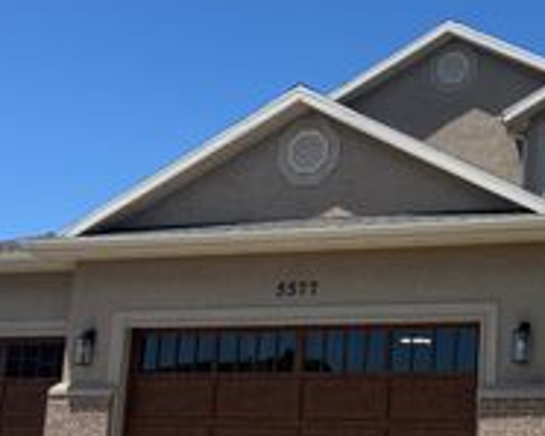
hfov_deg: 28.6
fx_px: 1017
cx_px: 513
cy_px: 256
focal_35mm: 63
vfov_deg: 24.2
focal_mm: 6.76
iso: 80
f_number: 1.78
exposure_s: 1/3802
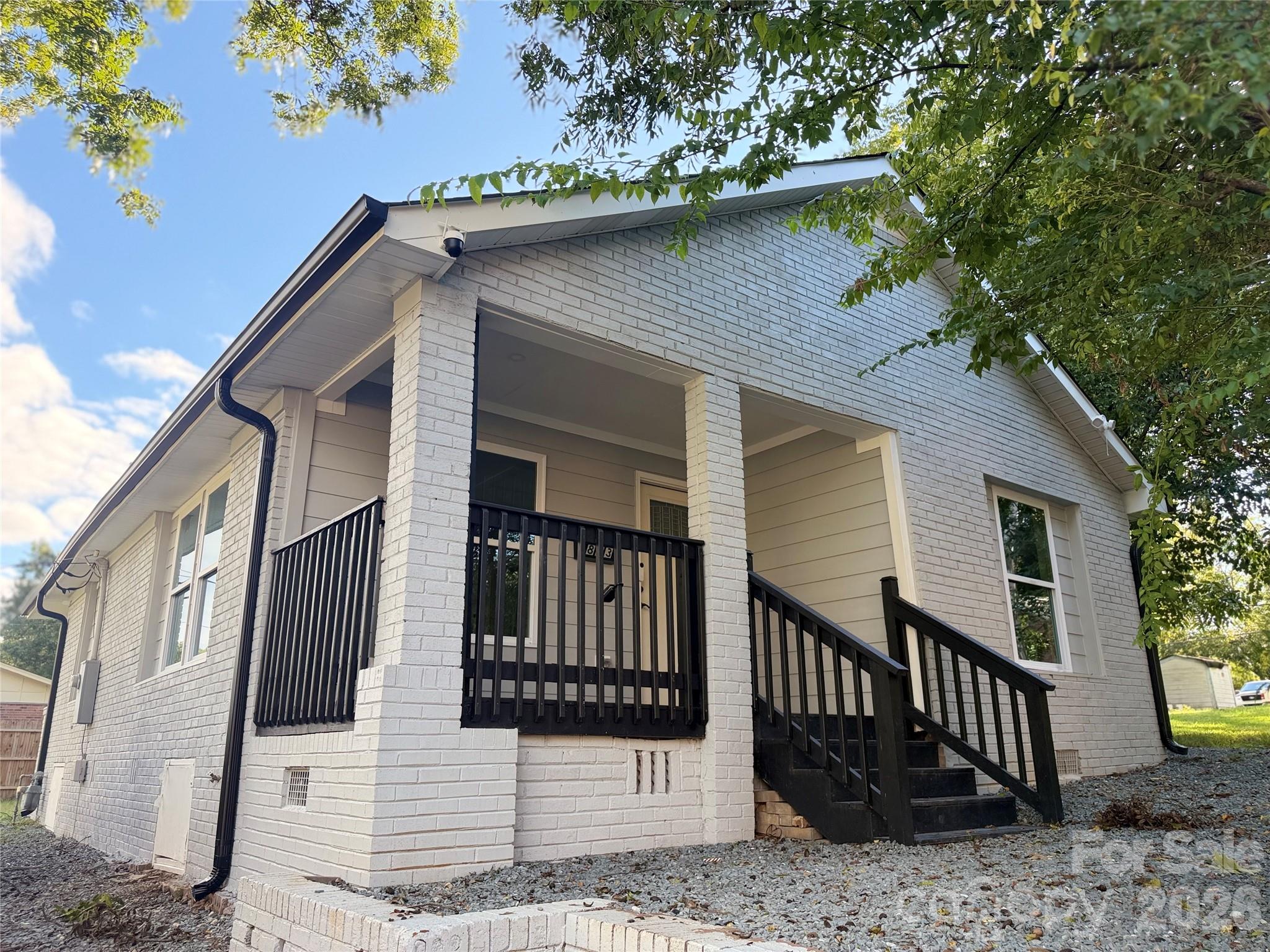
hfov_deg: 71.6
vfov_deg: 56.8
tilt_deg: +18.6
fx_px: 881
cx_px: 635
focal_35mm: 24
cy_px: 476
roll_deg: +0.1
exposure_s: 1/598
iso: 100
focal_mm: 6.76
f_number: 1.78
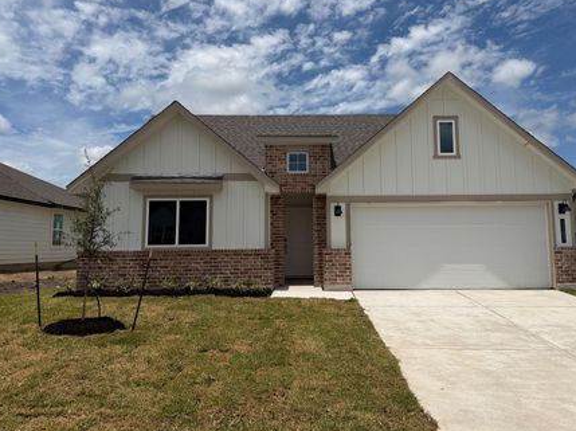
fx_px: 466
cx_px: 314
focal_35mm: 28
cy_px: 193
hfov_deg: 63.4
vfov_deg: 49.6
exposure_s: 1/14286
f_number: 1.78
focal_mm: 6.76
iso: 100
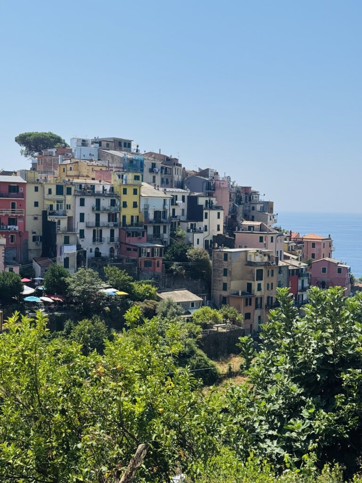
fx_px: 669
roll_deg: -1.4
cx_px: 181
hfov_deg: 30.3
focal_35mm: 48
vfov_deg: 39.7
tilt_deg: -3.6
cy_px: 242
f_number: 1.78
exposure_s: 1/6410
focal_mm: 6.76
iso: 64
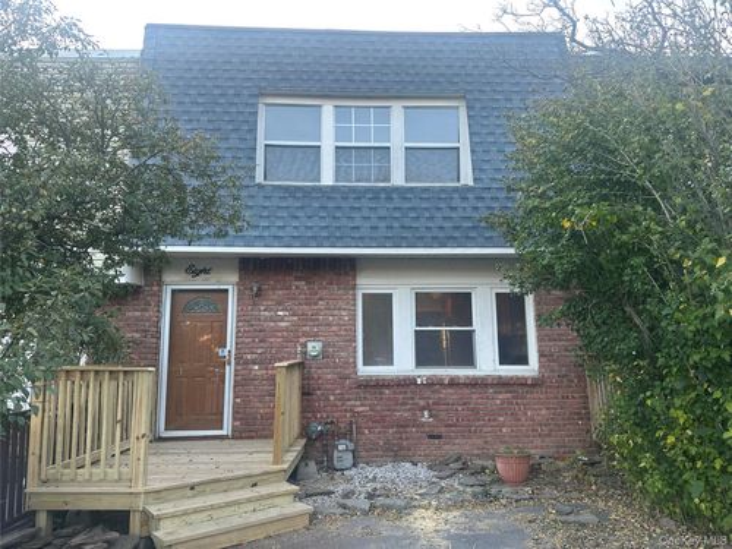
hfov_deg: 71.6
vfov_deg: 56.8
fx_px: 508
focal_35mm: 24
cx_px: 366
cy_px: 274
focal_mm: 6.86
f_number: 1.78
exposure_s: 1/121
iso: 80
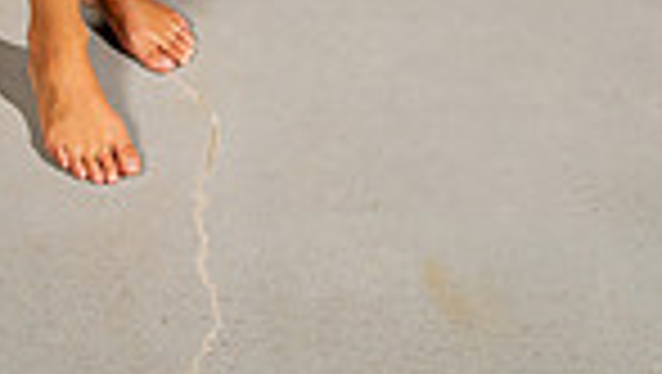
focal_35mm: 77
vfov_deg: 11.7
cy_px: -613
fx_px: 1353
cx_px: 86
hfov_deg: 26.7
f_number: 7.1
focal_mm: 24
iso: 400
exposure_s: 1/125
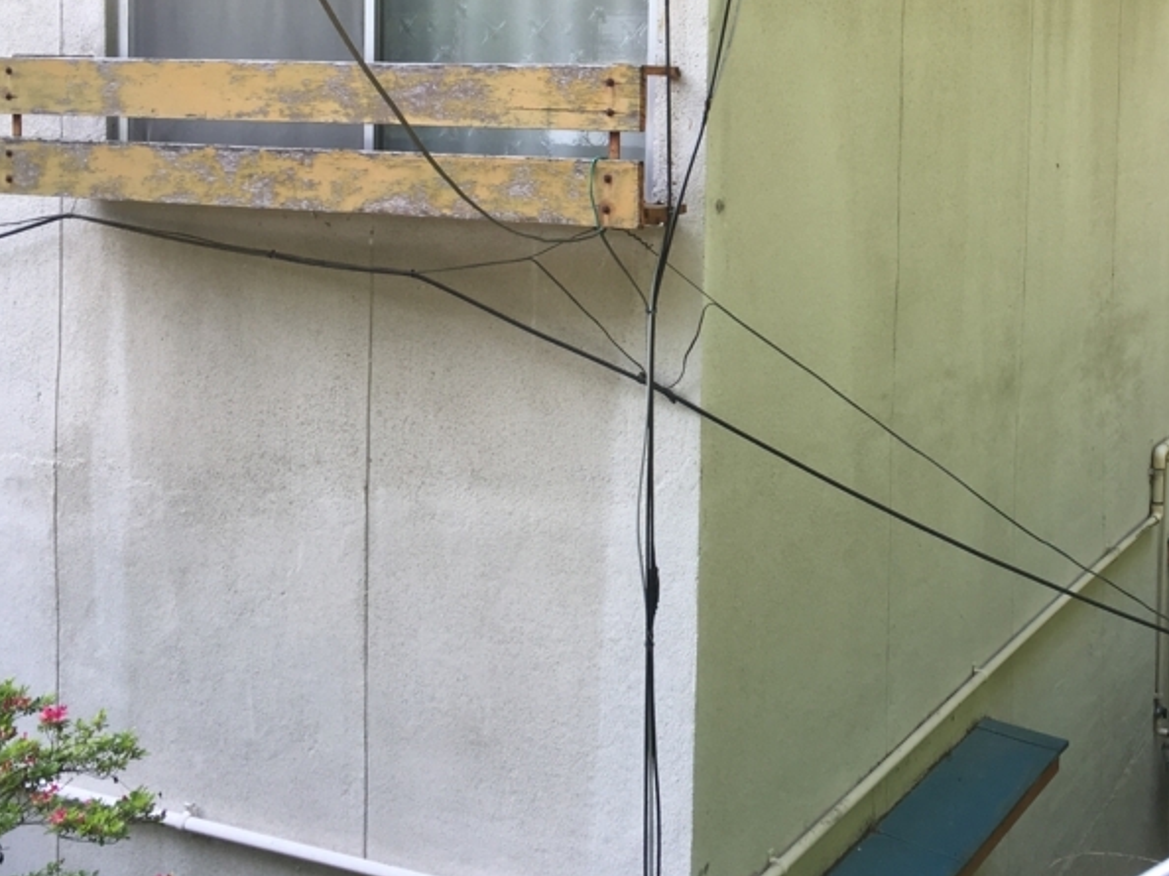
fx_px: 1688
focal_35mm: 50
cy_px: 138
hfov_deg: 37.2
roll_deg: +0.7
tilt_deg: -2.0
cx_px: 890
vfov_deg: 28.3
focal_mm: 4.15
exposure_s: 1/316
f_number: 2.2
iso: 25
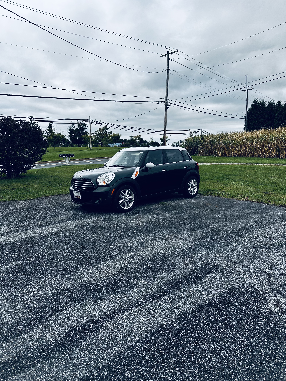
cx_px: 143
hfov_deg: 56.8
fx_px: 264
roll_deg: -0.2
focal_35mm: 24
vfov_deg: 71.6
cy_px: 190
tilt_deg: -8.1
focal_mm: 6.86
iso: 80
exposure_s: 1/393
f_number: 1.78
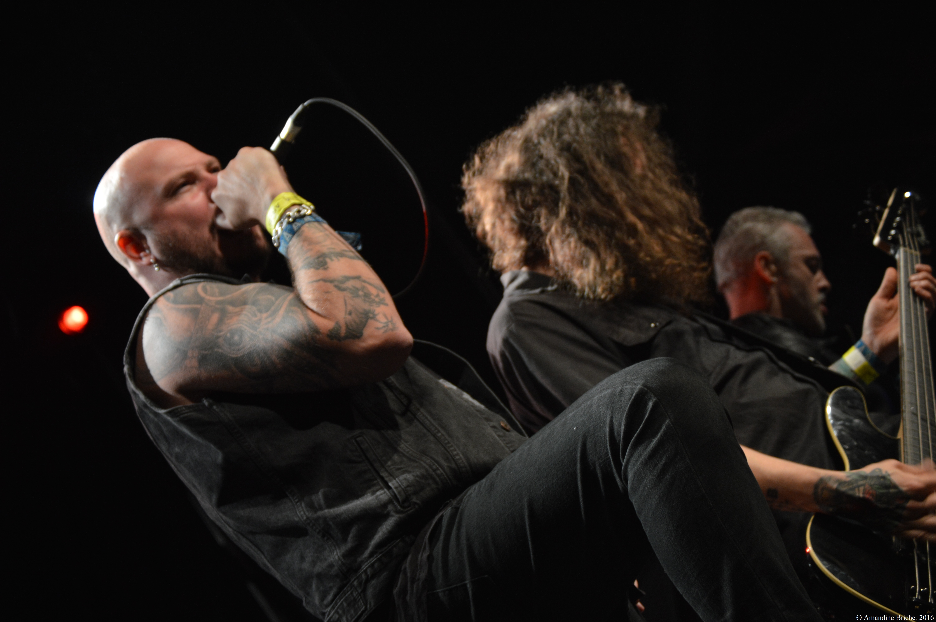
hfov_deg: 24.6
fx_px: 2143
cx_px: 468
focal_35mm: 82
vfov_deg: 16.5
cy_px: 311
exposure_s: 1/60
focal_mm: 55
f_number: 4
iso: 400
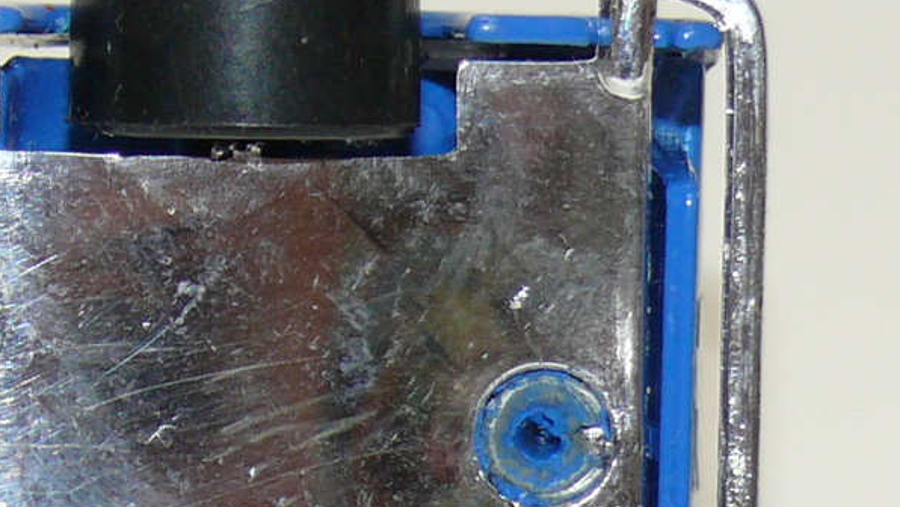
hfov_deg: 7.1
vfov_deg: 4.0
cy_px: 297
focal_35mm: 301
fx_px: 7187
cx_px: -296
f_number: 4
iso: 100
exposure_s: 1/30
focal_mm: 13.6
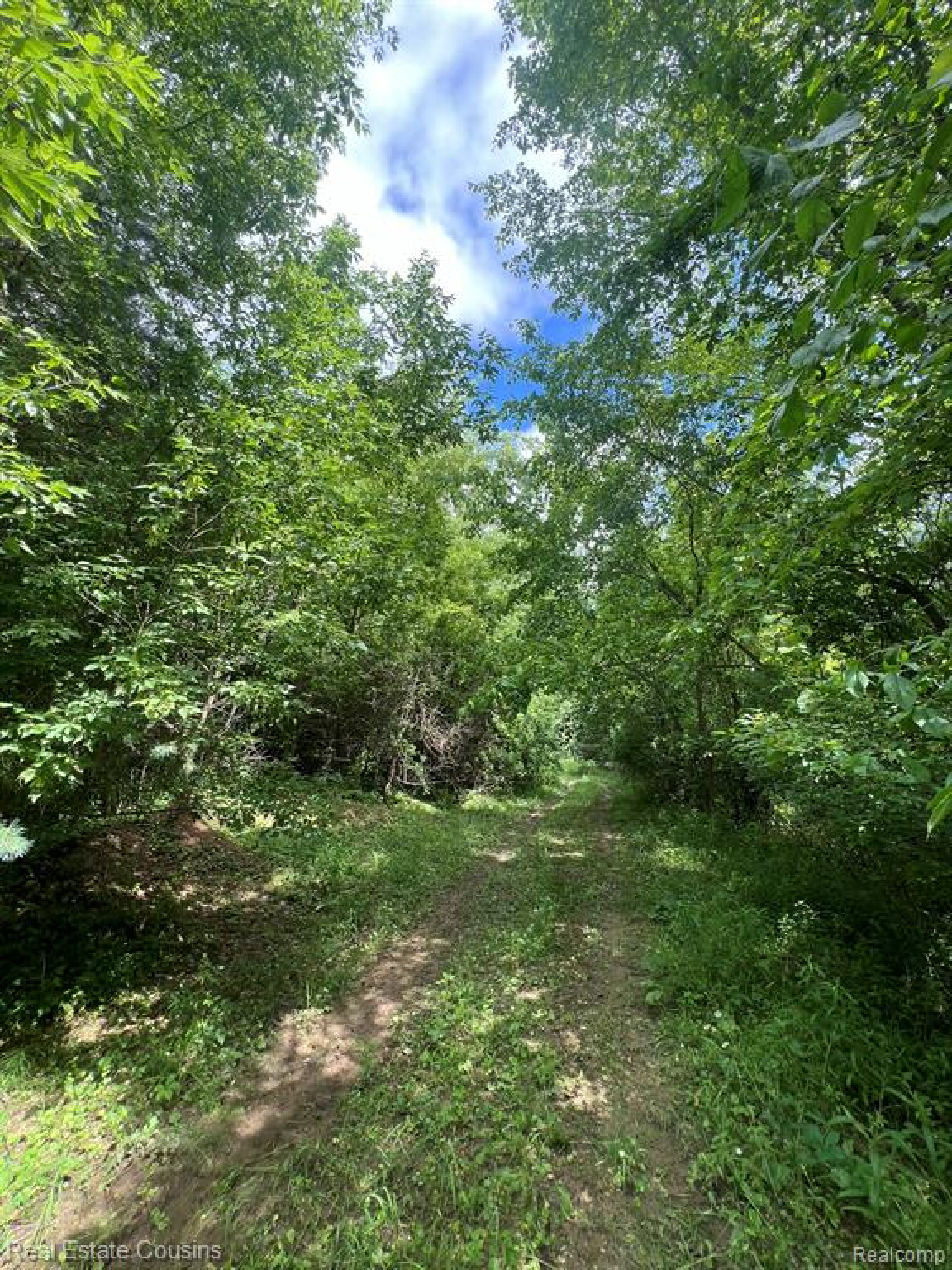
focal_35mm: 13
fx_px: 477
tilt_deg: +13.8
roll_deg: +1.8
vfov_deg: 106.2
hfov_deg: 89.9
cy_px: 635
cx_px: 476
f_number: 1.8
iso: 32
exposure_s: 1/268
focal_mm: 1.57
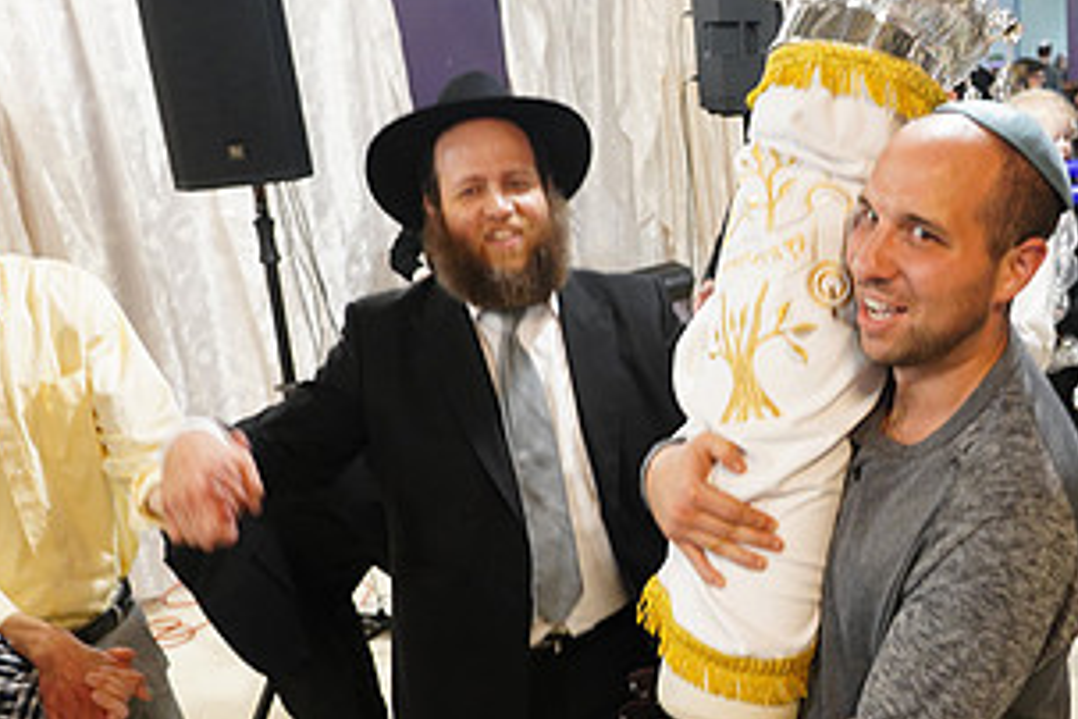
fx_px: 1377
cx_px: 843
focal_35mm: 46
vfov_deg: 29.2
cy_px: 422
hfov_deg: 41.1
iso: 3200
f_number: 4.5
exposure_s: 1/100
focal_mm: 24
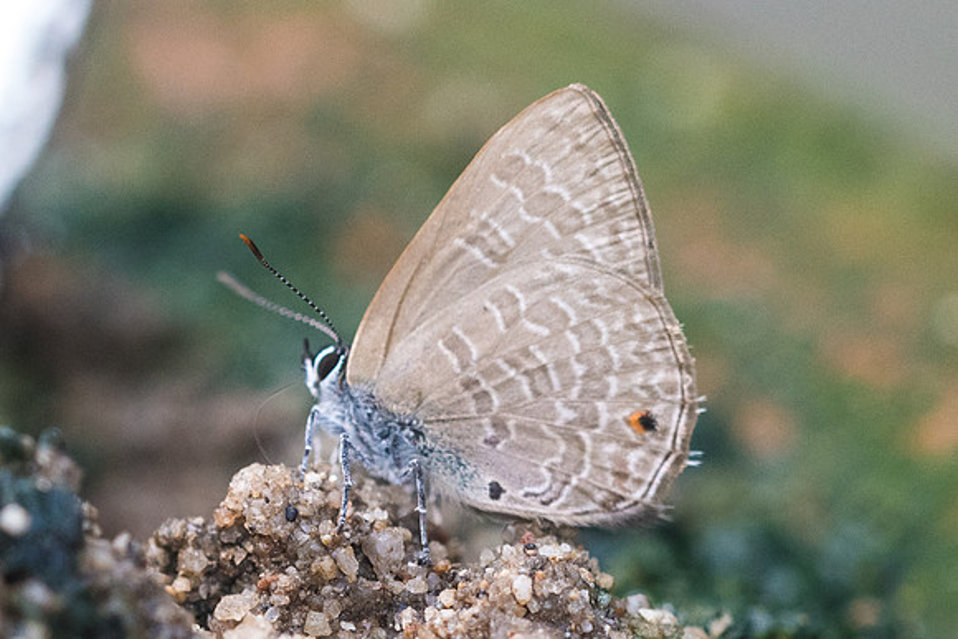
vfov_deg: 2.5
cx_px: 548
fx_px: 14547
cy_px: 331
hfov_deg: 3.8
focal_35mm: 547
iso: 1000
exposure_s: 1/250
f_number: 4.5
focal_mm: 150
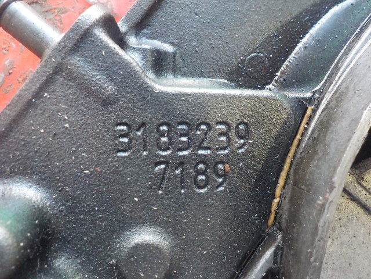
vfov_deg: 46.8
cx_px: 186
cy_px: 140
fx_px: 322
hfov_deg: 60.0
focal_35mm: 30
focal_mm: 4.1
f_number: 3.3
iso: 400
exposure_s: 1/20
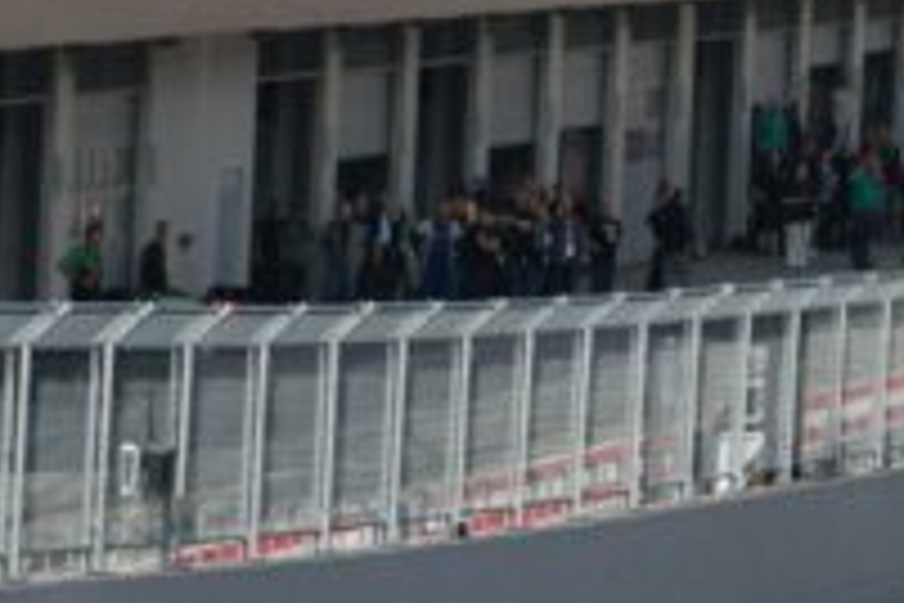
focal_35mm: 627
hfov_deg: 3.3
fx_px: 15743
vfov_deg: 2.2
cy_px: 619
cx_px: 801
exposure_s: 1/500
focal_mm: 140
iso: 100
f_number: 5.6
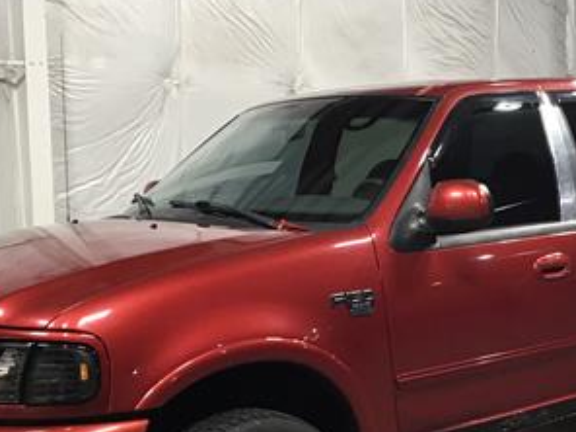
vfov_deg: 21.8
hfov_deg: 28.9
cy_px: 317
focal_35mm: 67
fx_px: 1115
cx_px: 350
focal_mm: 3.3
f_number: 2.4
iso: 80
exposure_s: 1/30
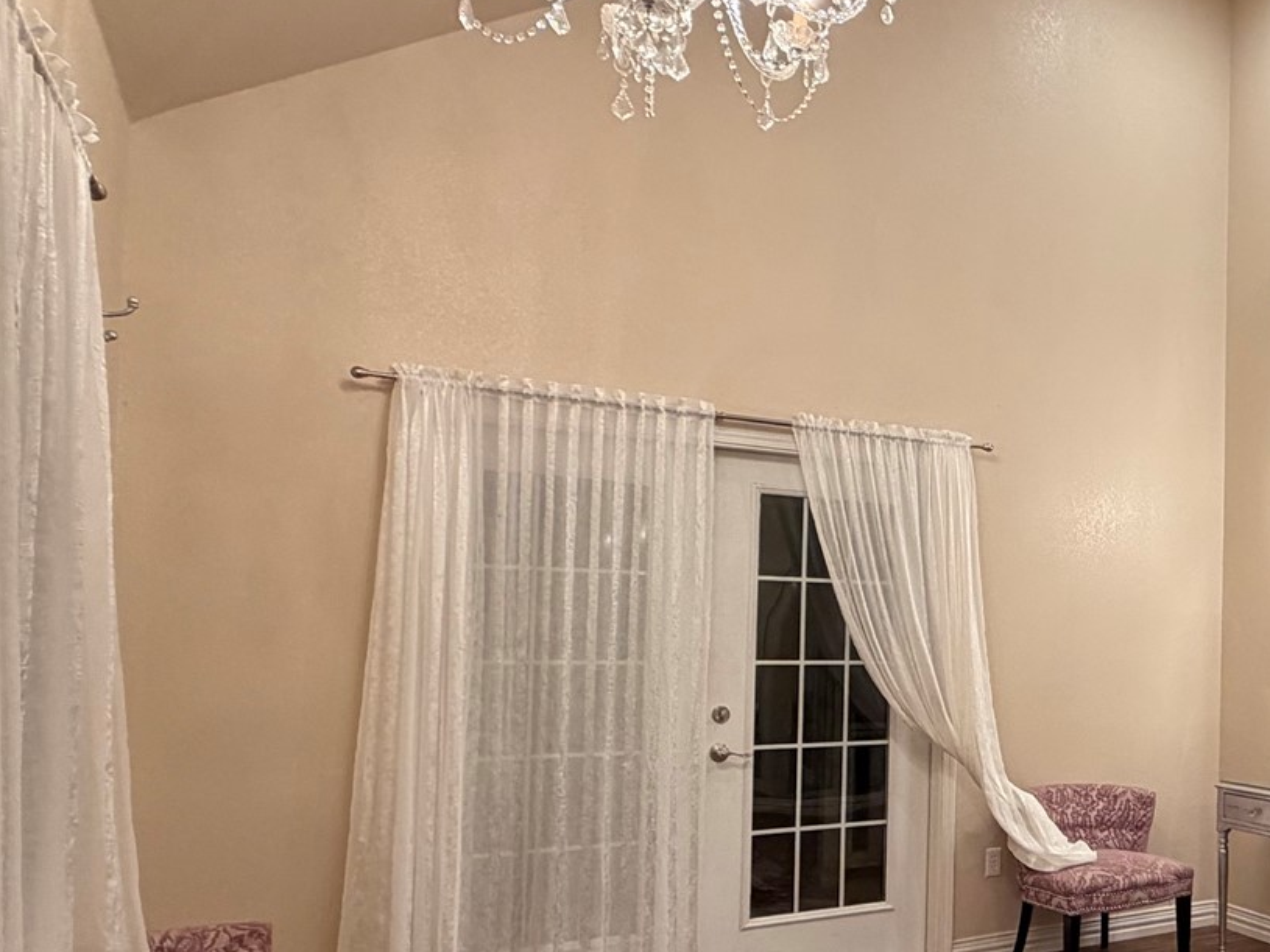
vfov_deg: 42.5
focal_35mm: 33
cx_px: 1189
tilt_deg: +1.8
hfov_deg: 48.3
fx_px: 1211
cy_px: 606
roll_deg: -1.2
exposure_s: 1/120
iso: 250
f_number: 2.2
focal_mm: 2.22
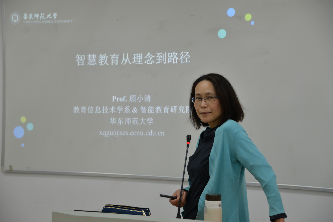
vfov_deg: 16.1
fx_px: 787
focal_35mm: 85
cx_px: 166
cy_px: 111
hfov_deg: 23.9
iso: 500
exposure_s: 1/60
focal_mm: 85
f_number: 5
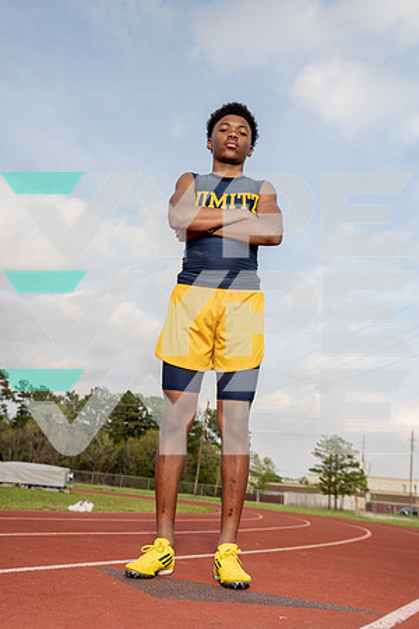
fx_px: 594
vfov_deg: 55.8
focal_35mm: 34
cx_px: 210
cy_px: 314
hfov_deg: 38.9
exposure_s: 1/250
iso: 100
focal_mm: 34
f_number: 5
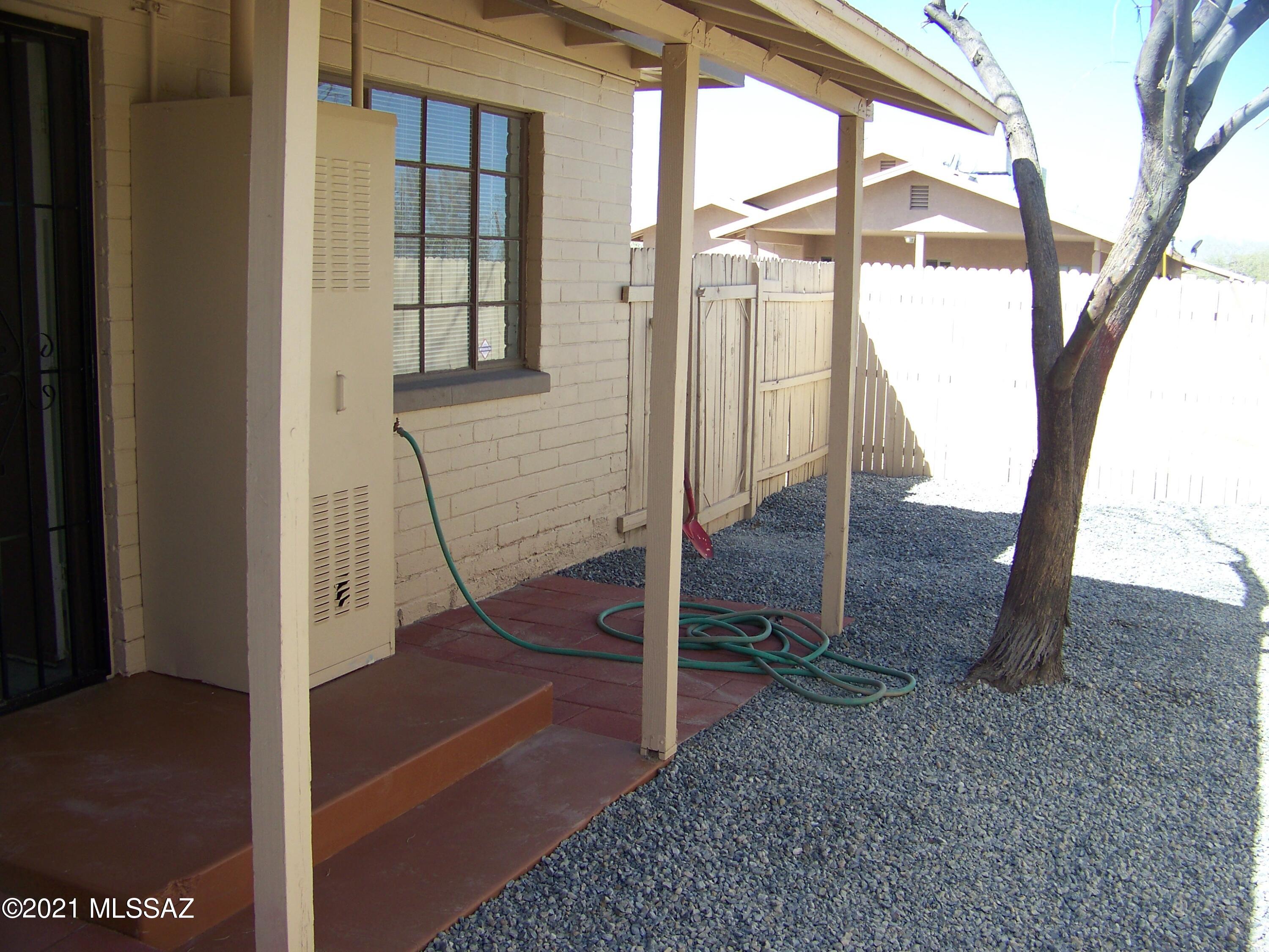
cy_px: 476
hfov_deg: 51.4
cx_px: 634
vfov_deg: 39.7
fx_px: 1320
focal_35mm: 36
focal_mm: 5.85
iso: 64
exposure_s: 1/250
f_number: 2.8
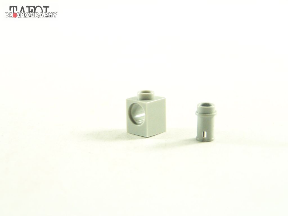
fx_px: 874
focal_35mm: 105
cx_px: 144
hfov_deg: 18.7
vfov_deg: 14.1
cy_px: 108
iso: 400
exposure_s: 1/60
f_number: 3.2
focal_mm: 17.5
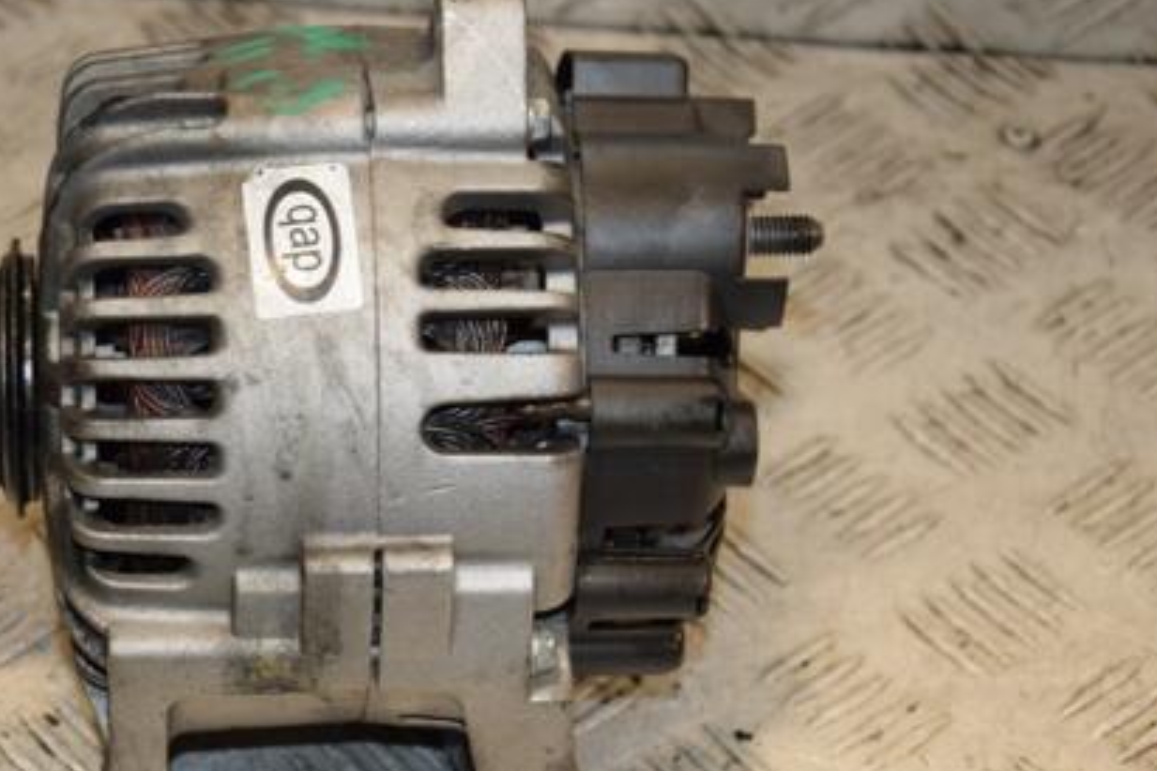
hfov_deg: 17.9
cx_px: 332
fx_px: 3664
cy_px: 498
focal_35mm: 114
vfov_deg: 12.0
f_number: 6.3
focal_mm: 52
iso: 800
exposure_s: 1/200
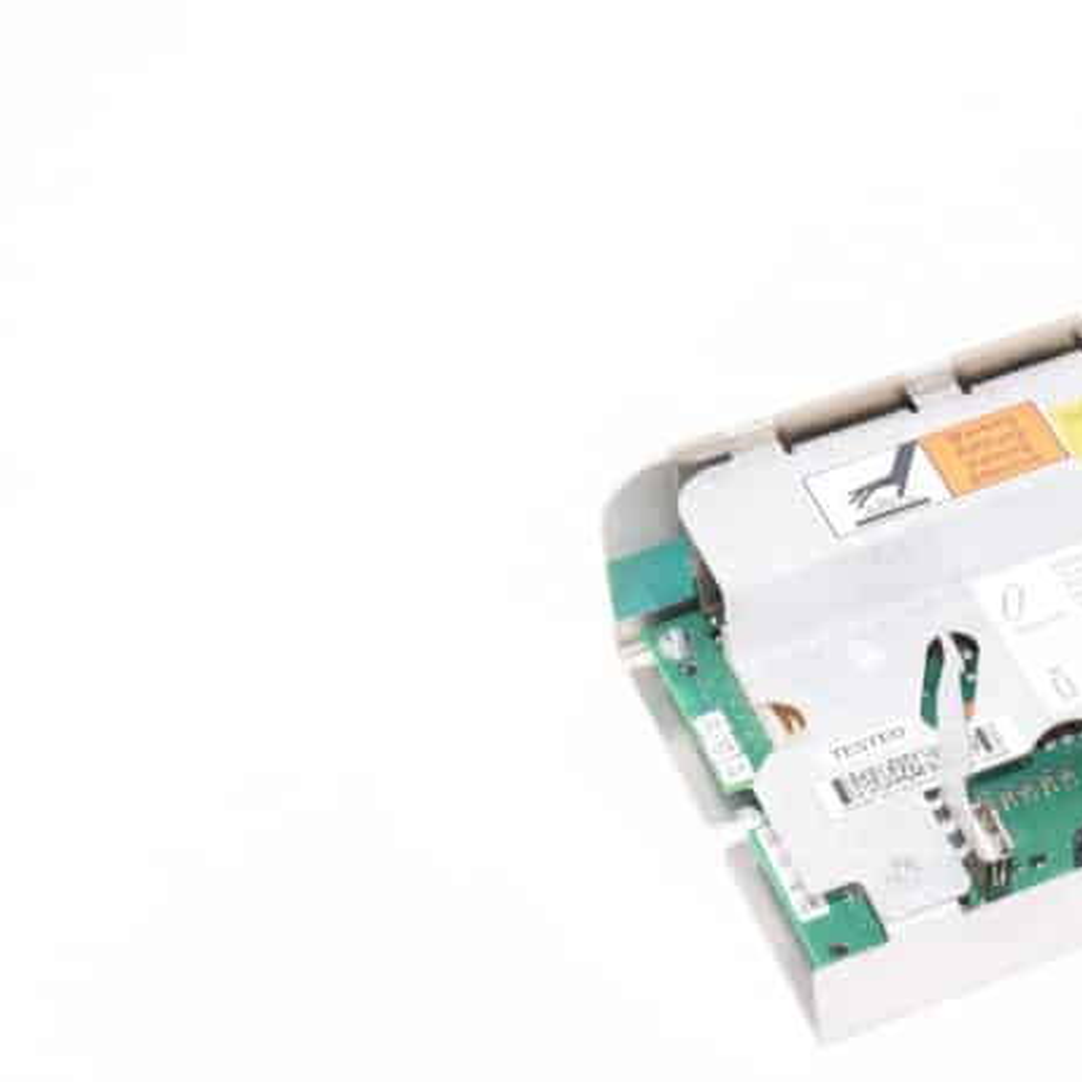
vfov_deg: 15.3
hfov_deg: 15.0
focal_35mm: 114
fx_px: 4031
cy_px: 578
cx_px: 1132
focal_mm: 40
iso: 200
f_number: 13
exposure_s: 1/40
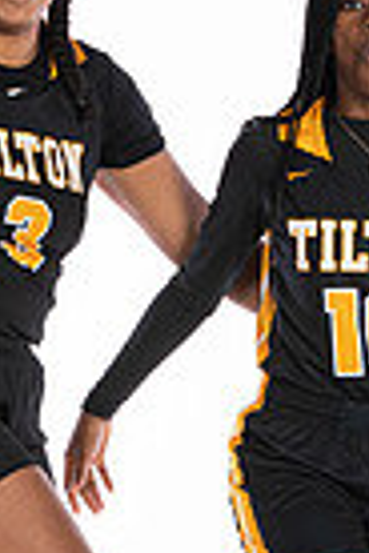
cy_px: 357
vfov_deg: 5.1
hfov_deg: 3.4
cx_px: 180
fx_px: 6165
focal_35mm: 401
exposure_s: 1/100
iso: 100
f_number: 5.6
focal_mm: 82
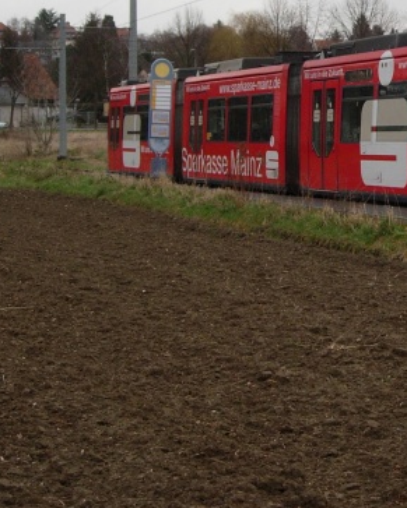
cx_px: 415
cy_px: 105
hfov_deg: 17.0
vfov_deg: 21.5
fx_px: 1326
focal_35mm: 88
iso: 100
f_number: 2.9
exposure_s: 1/352
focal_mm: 8.5
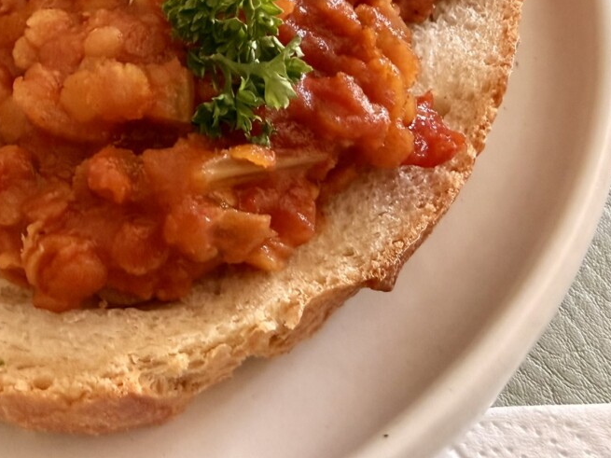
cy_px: 42
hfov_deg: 41.6
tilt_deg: -45.8
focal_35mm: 44
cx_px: 146
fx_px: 776
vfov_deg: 31.3
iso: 320
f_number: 2.2
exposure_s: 1/99
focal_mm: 2.22
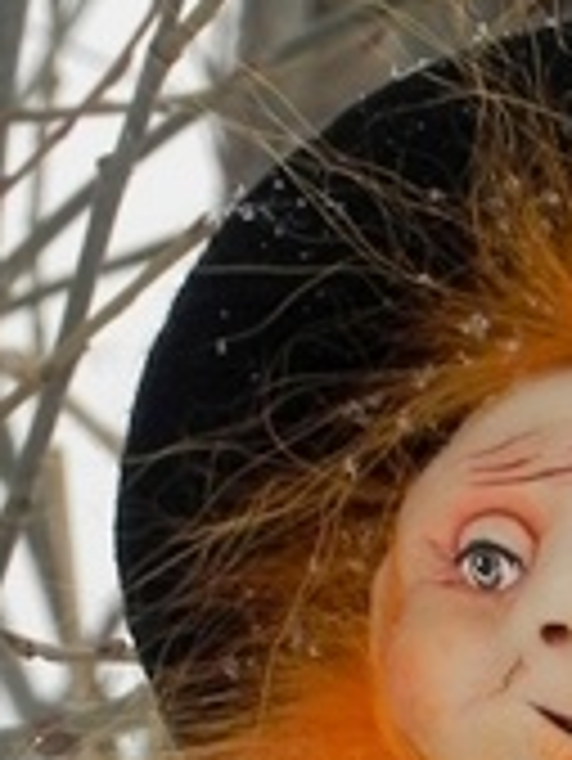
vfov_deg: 2.1
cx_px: 696
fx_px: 21168
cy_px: 1399
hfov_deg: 1.5
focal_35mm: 962
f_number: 5.6
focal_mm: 37.7
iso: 160
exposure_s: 1/245
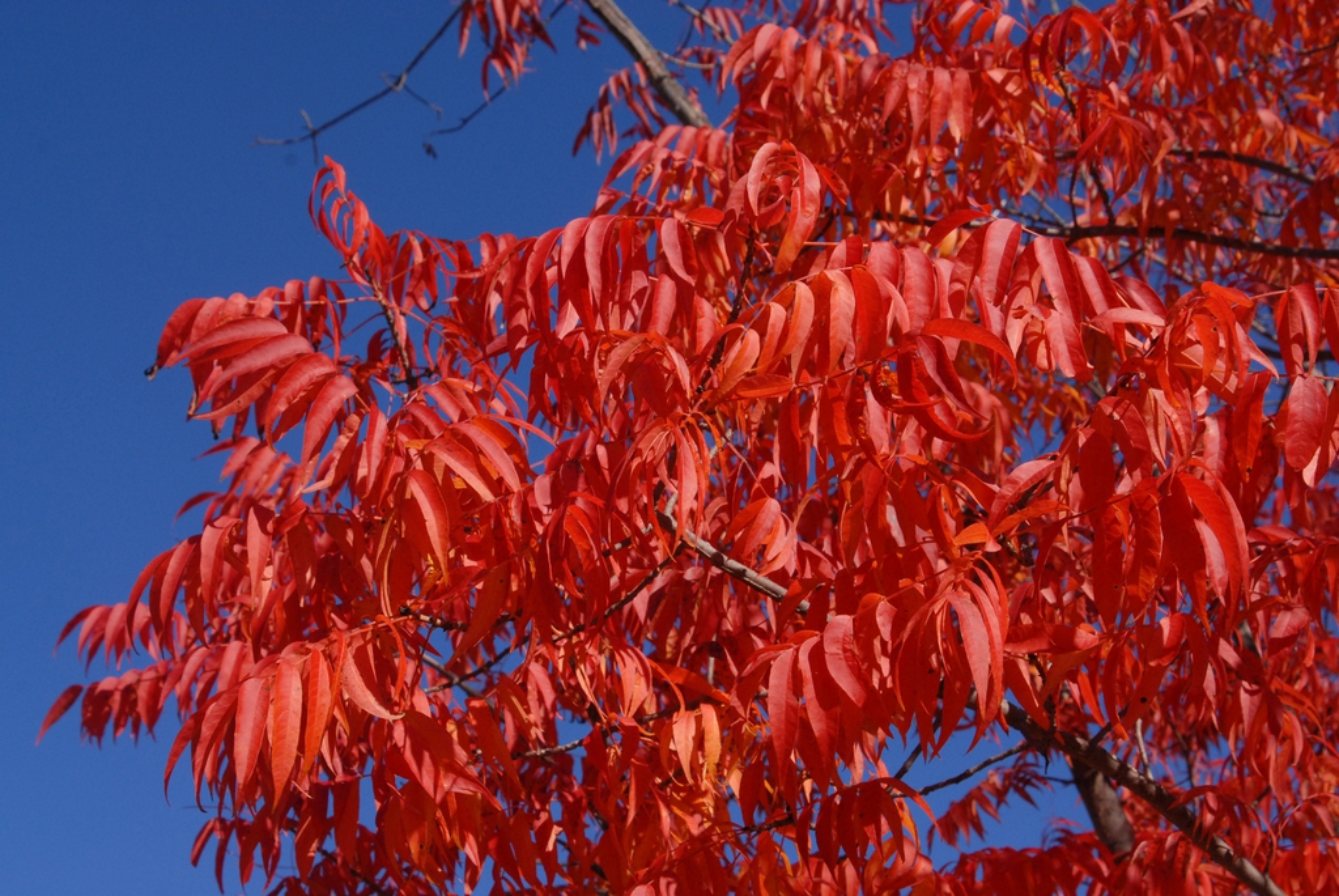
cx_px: 670
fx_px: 2569
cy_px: 448
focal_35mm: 69
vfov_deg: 19.8
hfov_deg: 29.2
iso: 400
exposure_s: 1/400
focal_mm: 46
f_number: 10
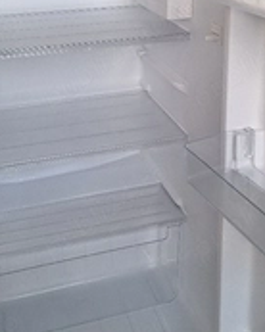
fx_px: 511
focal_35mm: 52
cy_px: 84
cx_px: 144
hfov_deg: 29.1
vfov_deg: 35.3
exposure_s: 1/100
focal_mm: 5.54
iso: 50
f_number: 1.8
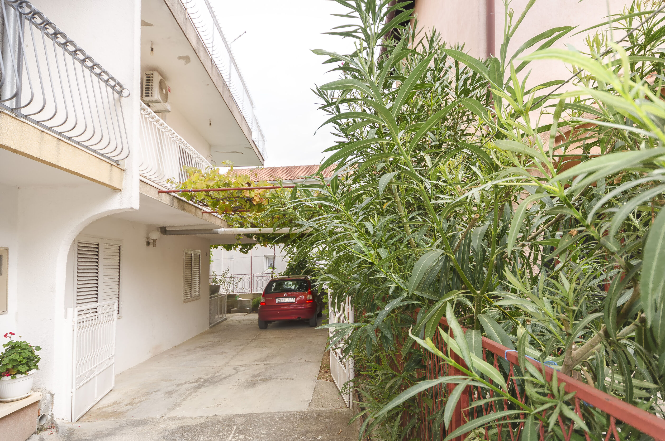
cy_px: 220
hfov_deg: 81.3
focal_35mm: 21
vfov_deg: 59.3
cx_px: 332
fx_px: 387
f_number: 4.8
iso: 200
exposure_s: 1/160
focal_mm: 14
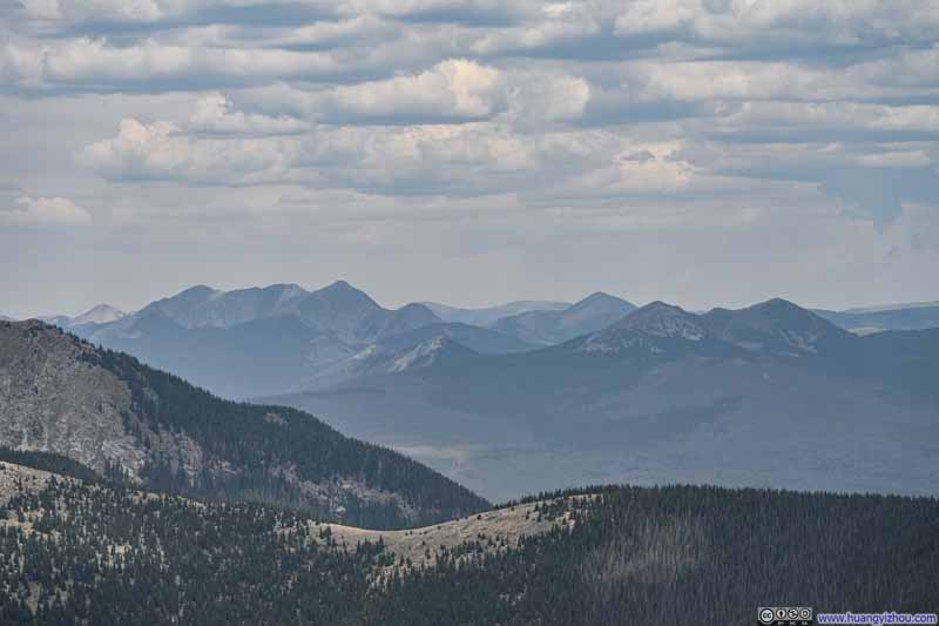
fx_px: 3129
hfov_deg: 17.1
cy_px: 313
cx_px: 470
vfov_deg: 11.4
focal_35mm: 120
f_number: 6.3
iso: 64
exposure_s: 1/800
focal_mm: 120
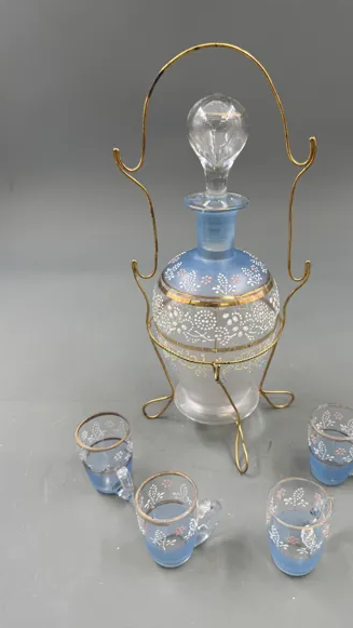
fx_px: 449
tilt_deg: -30.2
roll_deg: +2.8
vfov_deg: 69.8
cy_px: 321
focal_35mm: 27
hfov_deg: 42.7
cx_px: 216
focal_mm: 6.76
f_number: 1.78
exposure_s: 1/134
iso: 64
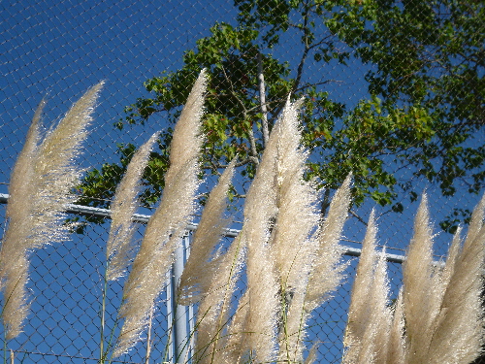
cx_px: 242
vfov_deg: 19.6
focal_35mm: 75
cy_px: 182
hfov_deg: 26.0
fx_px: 1051
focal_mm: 13.4
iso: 100
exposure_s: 1/800
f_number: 4.4
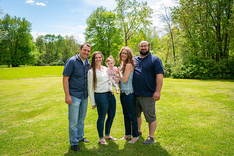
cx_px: 117
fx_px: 207
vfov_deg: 41.2
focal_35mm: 32
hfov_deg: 59.1
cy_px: 67
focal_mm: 28
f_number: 5
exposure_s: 1/1600
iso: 400
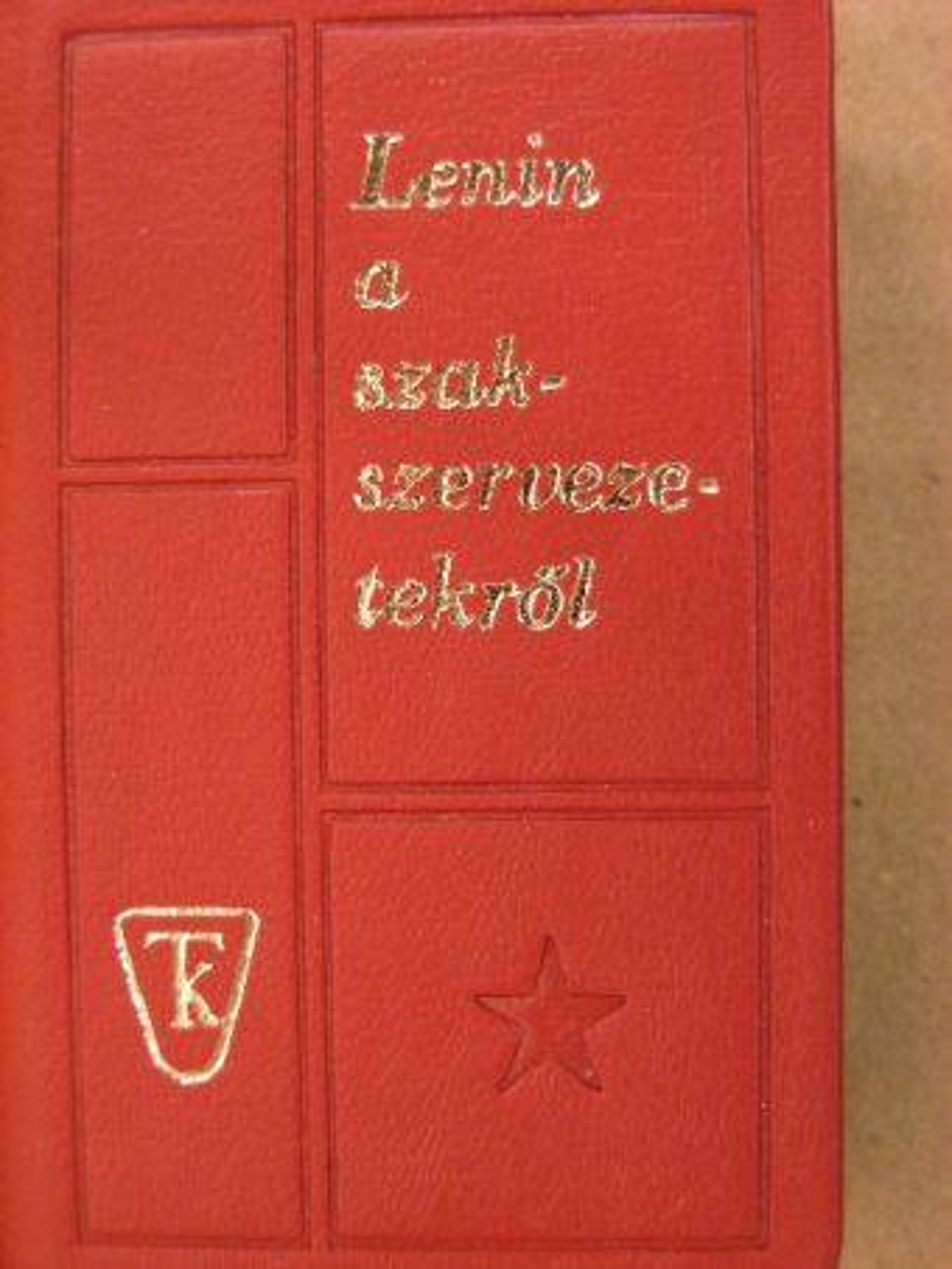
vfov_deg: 27.8
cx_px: 476
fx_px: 2566
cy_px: 634
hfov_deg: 21.0
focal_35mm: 70
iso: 200
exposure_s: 1/32
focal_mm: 11.7
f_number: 3.5
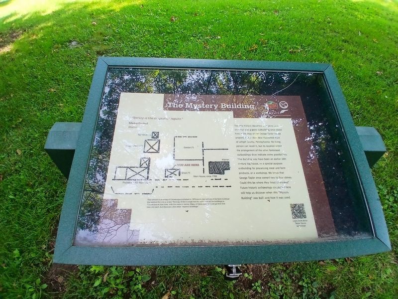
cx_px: 199
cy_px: 150
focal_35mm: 17
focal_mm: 1.4
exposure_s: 1/120
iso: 64
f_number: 2.2
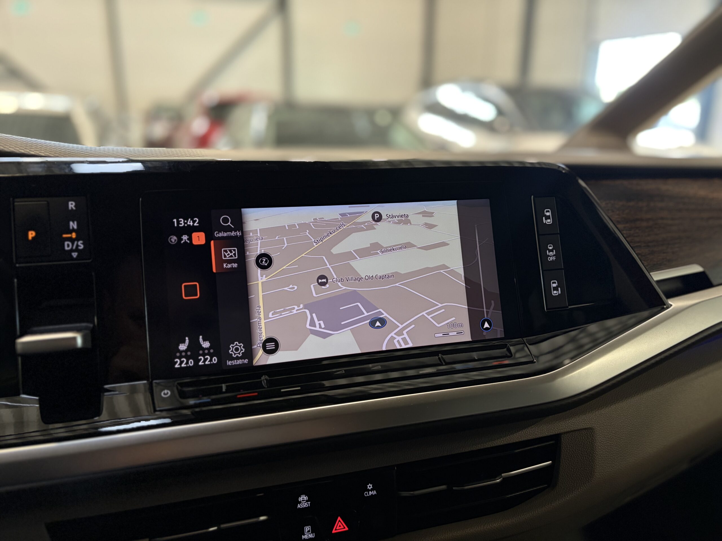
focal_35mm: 26
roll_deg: -0.6
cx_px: 361
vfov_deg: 53.1
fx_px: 542
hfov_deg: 67.3
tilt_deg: -15.7
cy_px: 270
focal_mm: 5.96
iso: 160
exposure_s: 1/48
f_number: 1.6
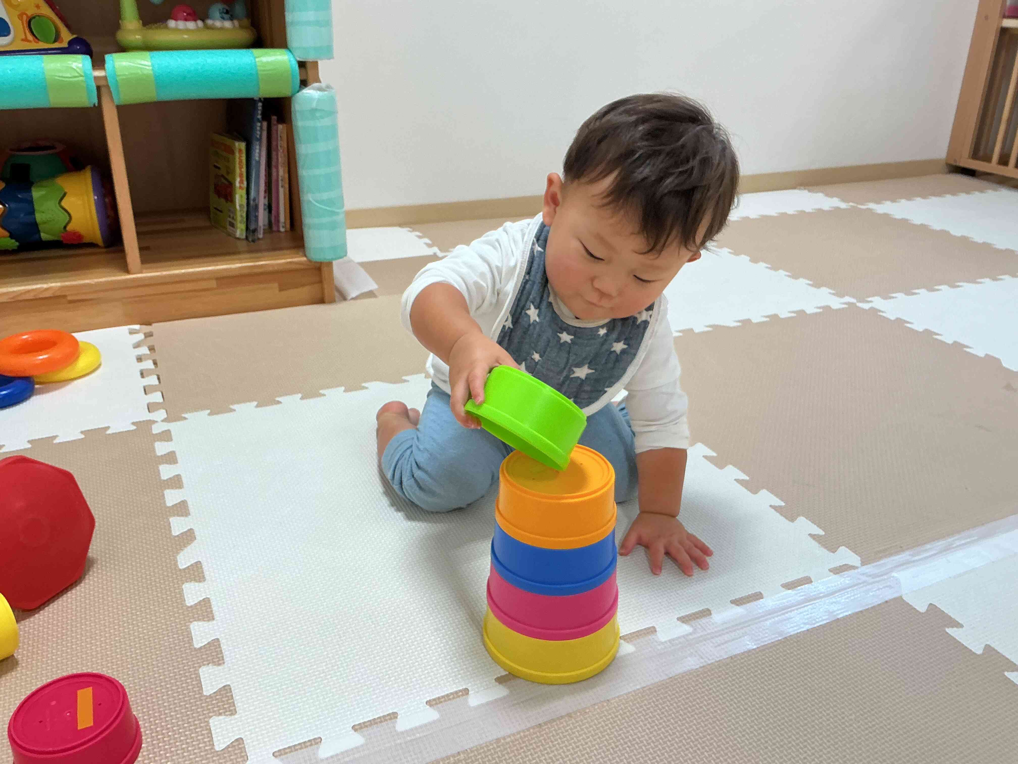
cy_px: 382
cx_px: 509
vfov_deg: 48.2
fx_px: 853
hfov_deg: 61.7
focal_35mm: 29
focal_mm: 3
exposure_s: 1/60
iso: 40
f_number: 1.8
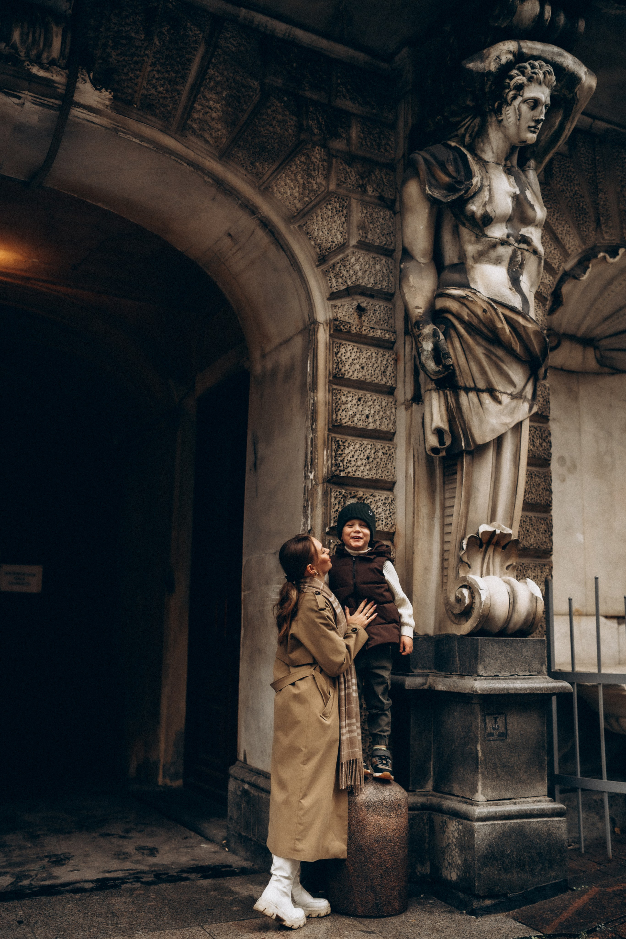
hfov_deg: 37.9
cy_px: 470
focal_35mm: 35
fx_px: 913
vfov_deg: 54.4
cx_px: 313
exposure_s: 1/3200
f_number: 1.4
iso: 800
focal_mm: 35
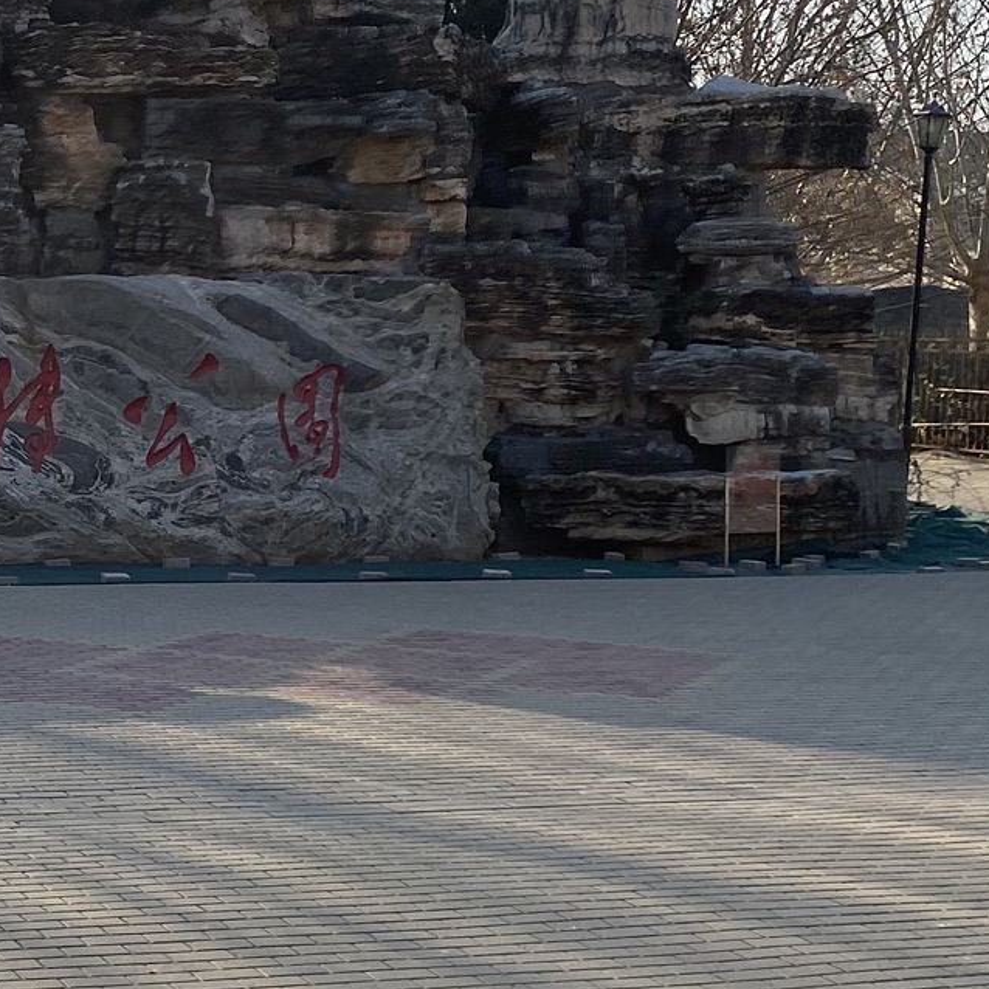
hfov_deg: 23.1
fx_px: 2327
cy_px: 583
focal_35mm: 72
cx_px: 14
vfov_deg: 24.0
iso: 32
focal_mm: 4.25
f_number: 1.8
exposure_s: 1/2890
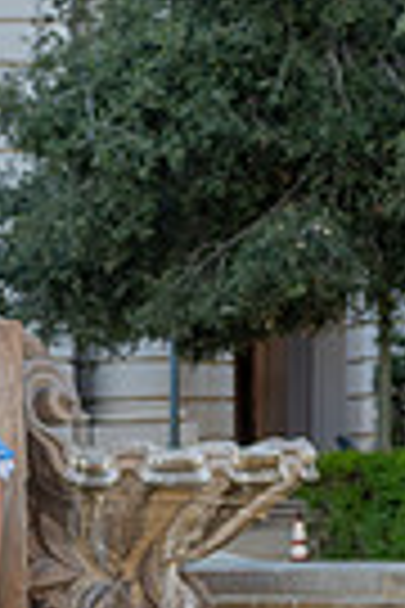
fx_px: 1907
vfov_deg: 17.0
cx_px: -130
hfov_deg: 11.8
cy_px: 793
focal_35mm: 113
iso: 200
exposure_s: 1/200
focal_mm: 34
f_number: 4
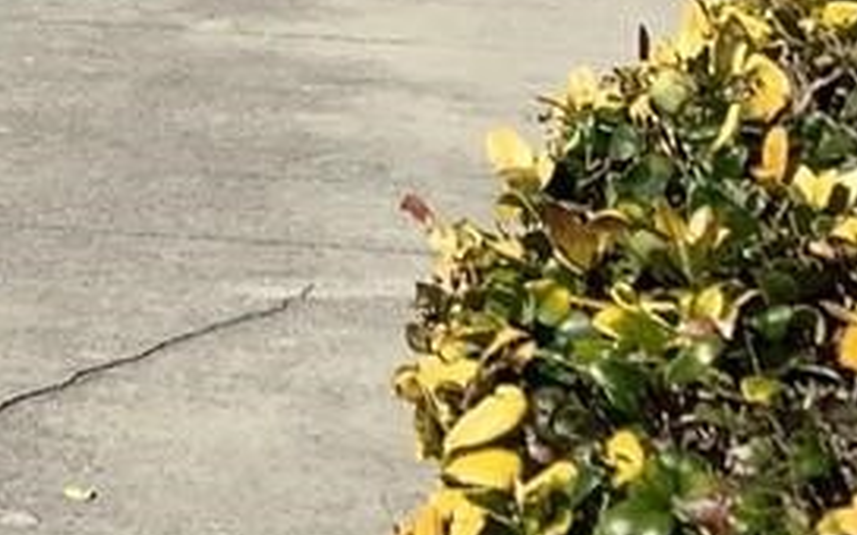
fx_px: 4508
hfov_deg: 10.5
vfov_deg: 6.6
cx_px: -391
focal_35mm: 193
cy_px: -422
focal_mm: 3.3
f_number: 2.4
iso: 25
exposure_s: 1/1852
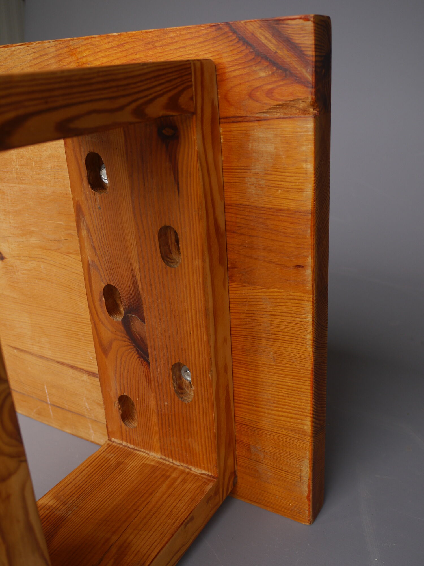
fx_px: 588
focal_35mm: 36
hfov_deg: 39.7
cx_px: 212
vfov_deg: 51.4
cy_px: 283
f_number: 3.9
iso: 100
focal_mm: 18
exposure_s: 1/50
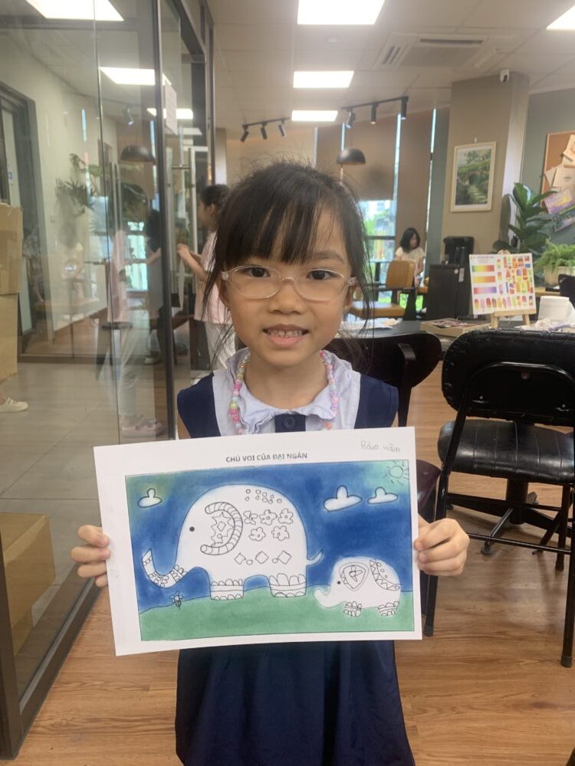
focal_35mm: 26
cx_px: 288
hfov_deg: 53.1
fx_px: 576
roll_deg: -1.2
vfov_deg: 67.3
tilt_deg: -14.6
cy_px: 383
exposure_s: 1/65
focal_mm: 4.25
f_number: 1.8
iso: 100
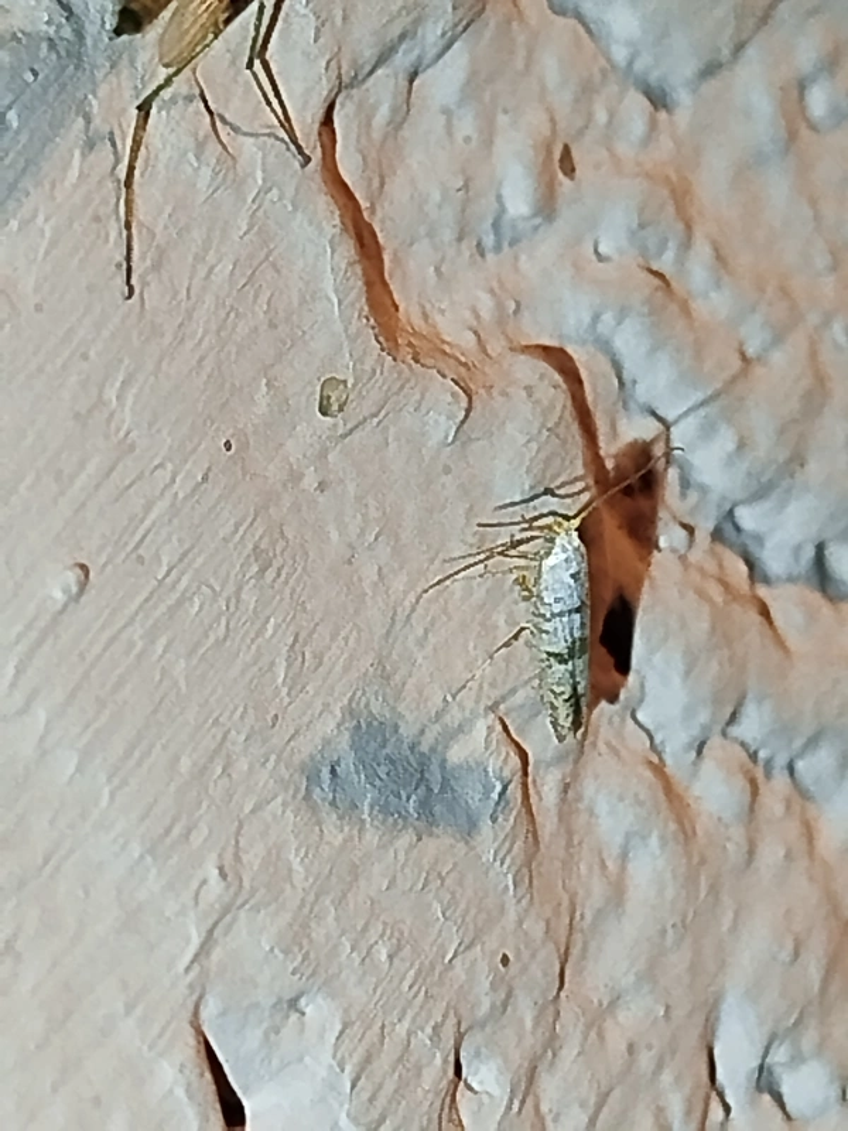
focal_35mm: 167
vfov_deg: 11.8
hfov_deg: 8.9
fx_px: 5455
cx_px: 424
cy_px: 566
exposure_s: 1/50
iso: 125
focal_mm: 5.31
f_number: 1.7
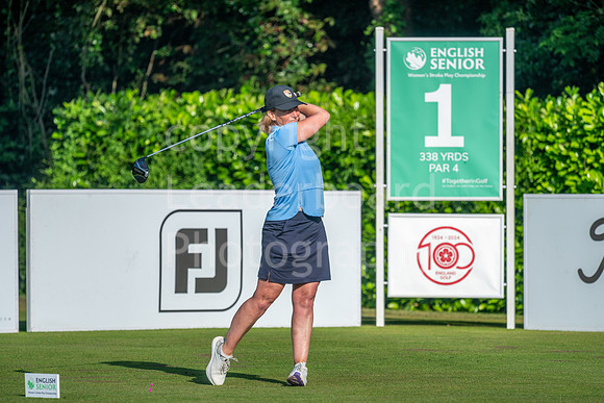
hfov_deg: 6.9
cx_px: 302
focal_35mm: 300
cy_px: 202
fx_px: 5034
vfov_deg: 4.6
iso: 200
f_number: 5
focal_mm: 300
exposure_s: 1/2000
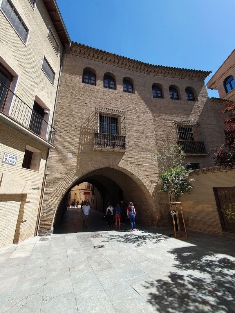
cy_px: 156
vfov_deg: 106.2
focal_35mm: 13
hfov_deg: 89.9
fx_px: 118
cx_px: 118
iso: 50
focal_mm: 1.8
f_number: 2.2
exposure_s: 1/564
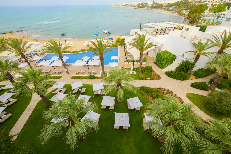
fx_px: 103
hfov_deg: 96.7
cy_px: 77
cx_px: 116
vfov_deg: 73.7
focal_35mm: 16
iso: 100
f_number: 6.3
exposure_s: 1/125
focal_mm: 16
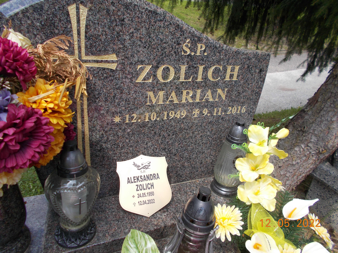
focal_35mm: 26
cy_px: 126
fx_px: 254
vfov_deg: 53.1
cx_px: 169
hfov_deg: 67.3
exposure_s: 1/320
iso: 80
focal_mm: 4.6
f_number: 3.2
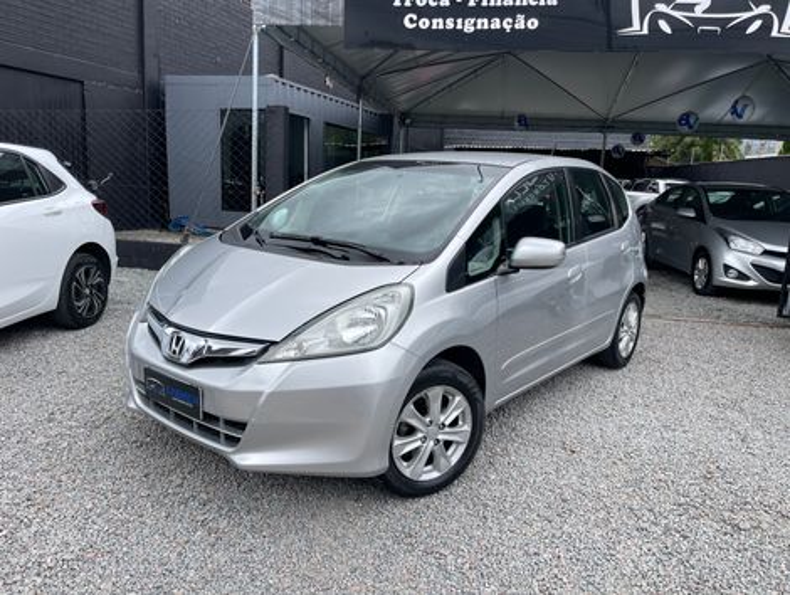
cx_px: 395
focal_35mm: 25
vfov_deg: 55.0
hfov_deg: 69.3
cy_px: 298
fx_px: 571
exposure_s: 1/874
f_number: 1.6
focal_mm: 5.1
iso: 32
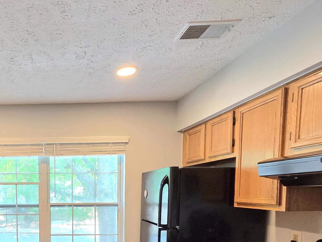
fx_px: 242
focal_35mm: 26
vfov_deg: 47.7
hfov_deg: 60.2
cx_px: 51
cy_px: 217
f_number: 2.2
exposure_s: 1/120
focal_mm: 2.2
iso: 250
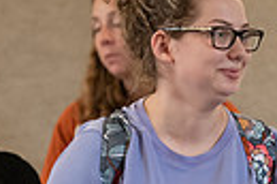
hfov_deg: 3.8
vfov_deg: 2.5
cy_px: 260
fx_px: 4191
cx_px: 247
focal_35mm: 546
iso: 1250
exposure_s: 1/200
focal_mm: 122
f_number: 3.2
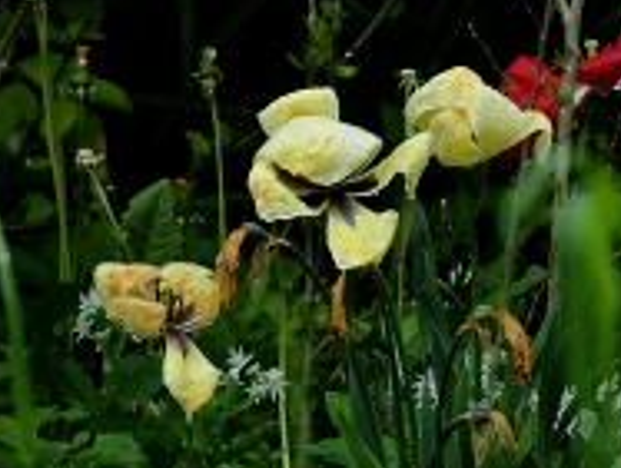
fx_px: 12888
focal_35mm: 717
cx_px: 448
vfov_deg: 2.1
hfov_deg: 2.8
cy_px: 344
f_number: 5.6
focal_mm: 68.8
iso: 80
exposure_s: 1/125
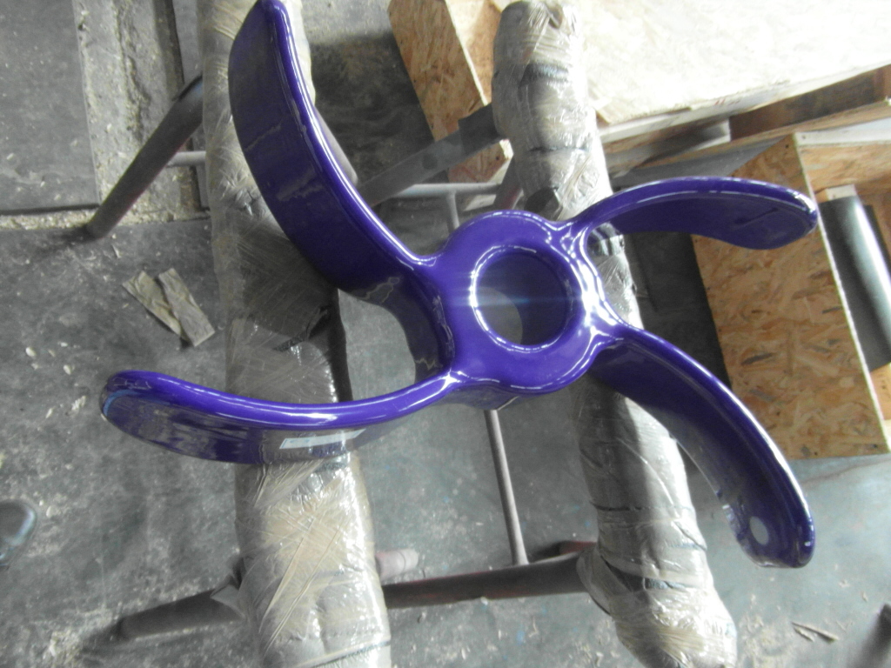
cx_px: 446
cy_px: 334
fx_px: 618
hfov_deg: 71.6
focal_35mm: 24
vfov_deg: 56.8
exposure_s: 1/30
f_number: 3.2
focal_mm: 4
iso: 400
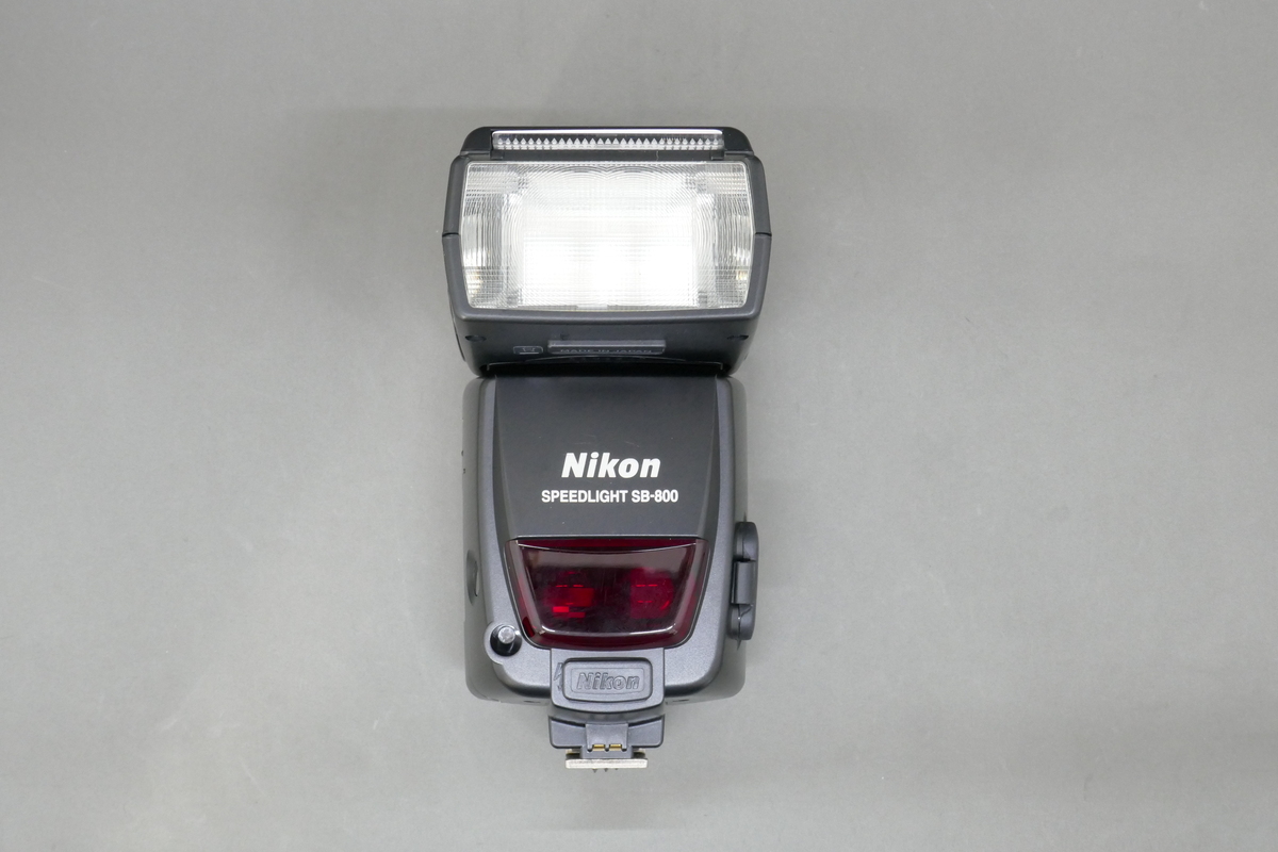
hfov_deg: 46.4
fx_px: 1491
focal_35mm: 42
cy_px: 426
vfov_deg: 31.9
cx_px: 639
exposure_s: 1/20
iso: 1600
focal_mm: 15.3
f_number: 7.1
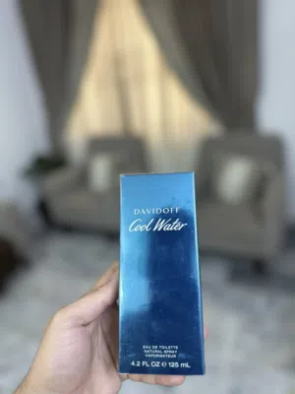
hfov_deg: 56.8
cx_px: 148
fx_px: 273
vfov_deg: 71.6
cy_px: 197
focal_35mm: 24
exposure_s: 1/121
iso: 160
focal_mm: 6.86
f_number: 1.78
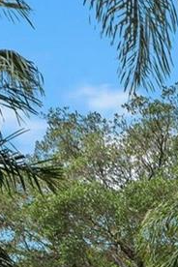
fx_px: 601
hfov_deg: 11.3
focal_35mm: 81
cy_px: 493
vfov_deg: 18.8
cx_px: 518
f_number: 8
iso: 200
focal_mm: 14
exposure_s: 1/100
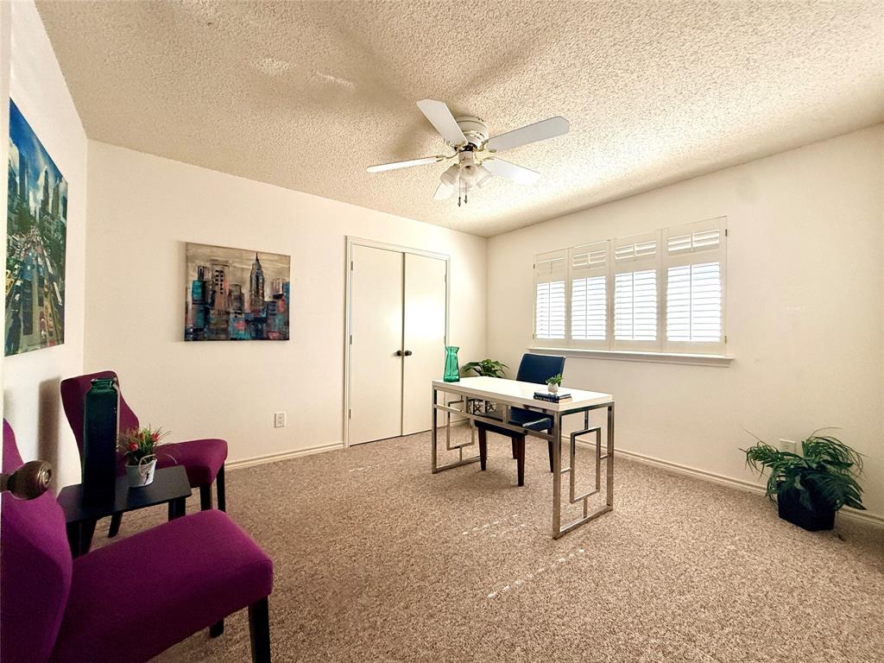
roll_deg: -0.5
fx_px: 358
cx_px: 442
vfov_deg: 85.7
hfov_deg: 102.1
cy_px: 332
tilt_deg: +1.0
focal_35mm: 14
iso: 250
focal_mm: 2.22
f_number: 2.2
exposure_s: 1/99
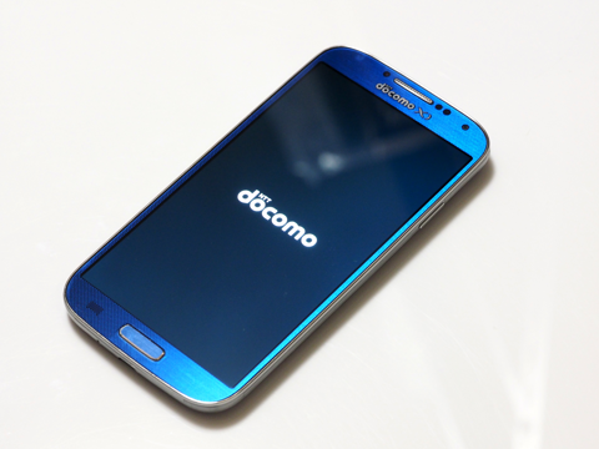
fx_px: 2076
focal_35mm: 120
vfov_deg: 12.3
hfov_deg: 16.4
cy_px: 224
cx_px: 300
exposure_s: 1/10
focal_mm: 60
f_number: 6.3
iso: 1600
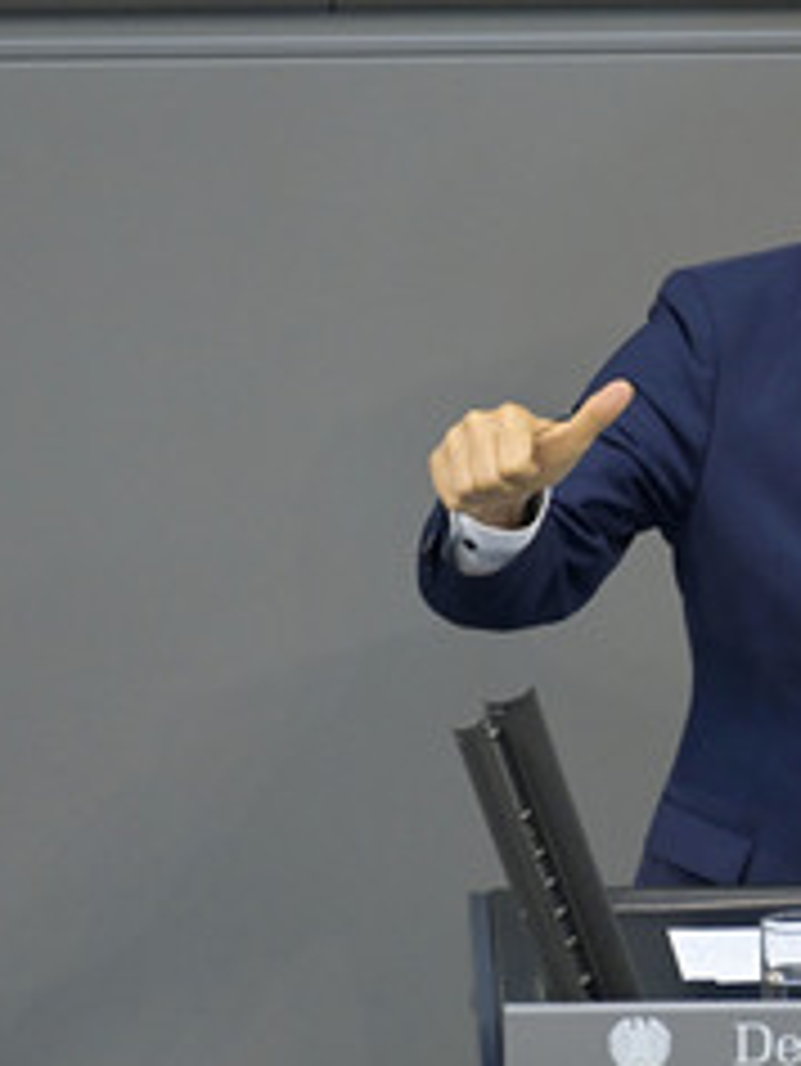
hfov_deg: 1.6
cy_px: 495
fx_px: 28174
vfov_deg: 2.2
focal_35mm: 914
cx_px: 938
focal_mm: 500
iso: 8000
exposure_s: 1/400
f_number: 5.6
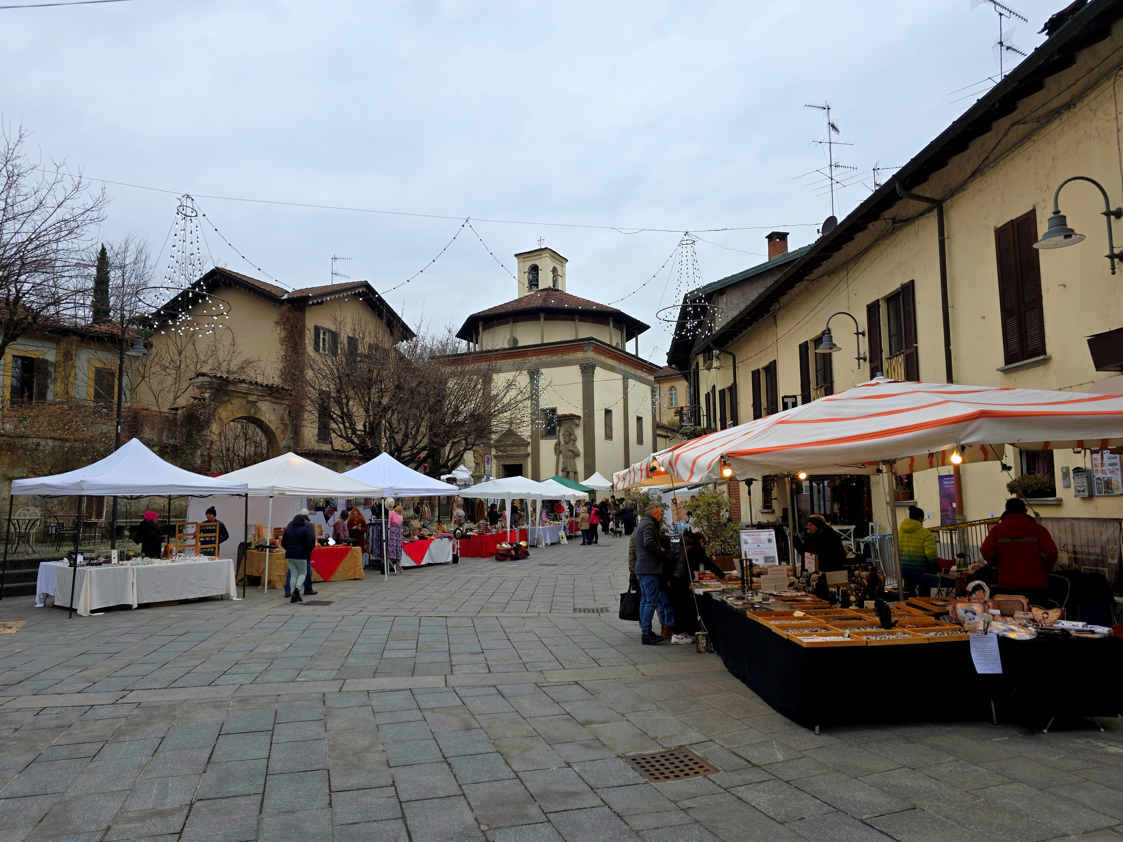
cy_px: 421
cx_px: 562
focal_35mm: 23
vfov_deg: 58.9
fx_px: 746
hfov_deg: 73.9
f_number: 1.7
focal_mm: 6.3
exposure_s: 1/100
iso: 25
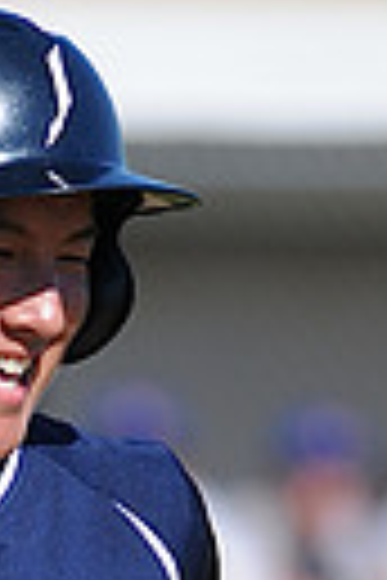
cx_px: -173
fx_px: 25298
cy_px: 935
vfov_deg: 1.3
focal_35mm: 1569
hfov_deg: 0.9
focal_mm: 300
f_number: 4
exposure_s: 1/1600
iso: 200
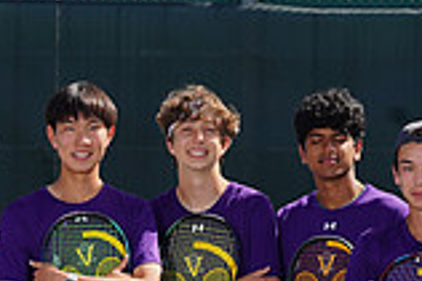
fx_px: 5679
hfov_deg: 4.3
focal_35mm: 485
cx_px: 59
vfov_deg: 2.8
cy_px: 371
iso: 100
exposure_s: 1/250
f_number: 9
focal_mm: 132
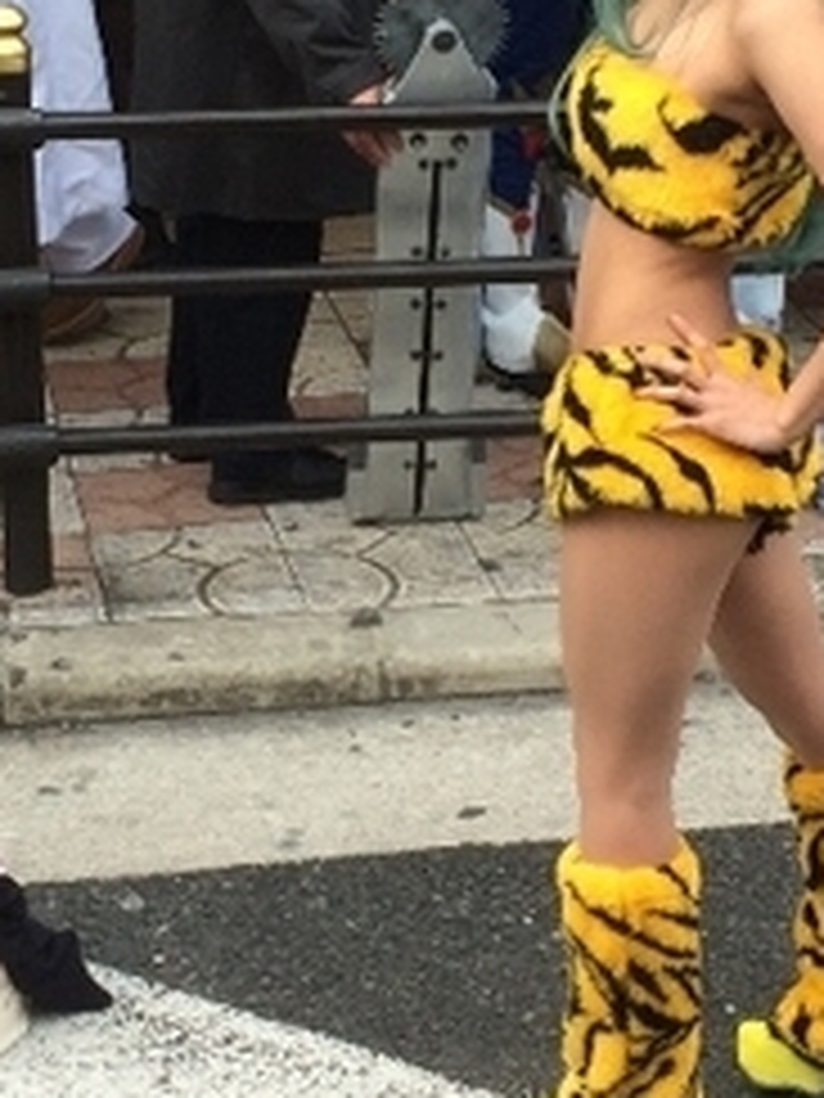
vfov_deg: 20.5
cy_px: 302
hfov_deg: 15.6
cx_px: 482
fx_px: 3015
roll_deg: +1.1
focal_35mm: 95
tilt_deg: -17.7
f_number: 2.2
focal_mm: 4.15
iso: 32
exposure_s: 1/631
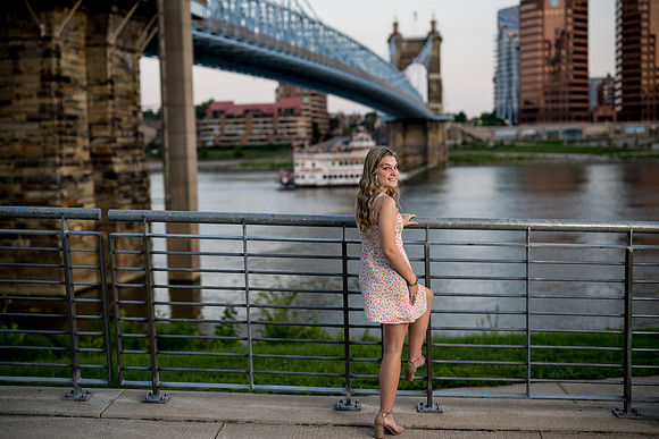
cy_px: 220
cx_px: 330
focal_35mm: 50
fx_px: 915
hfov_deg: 39.6
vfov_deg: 27.0
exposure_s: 1/320
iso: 125
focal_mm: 50
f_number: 1.8
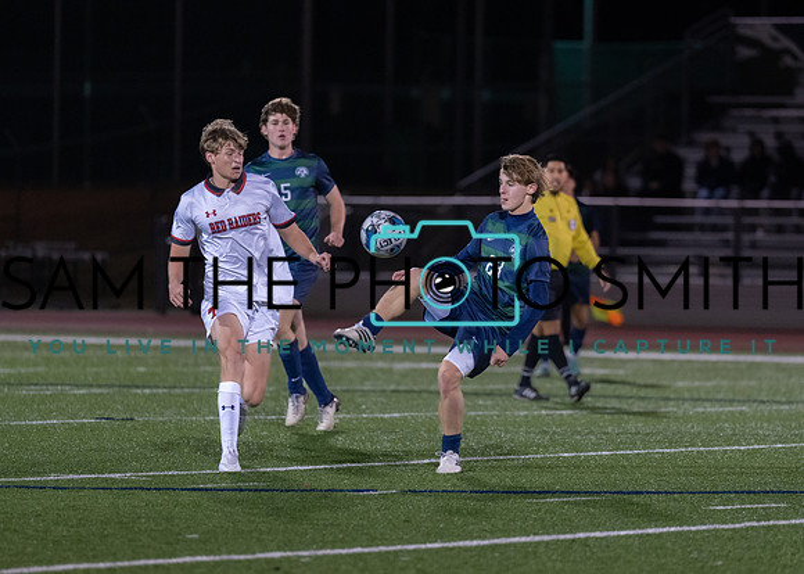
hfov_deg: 6.9
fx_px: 6637
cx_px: 472
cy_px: 286
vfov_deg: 5.0
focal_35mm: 291
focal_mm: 200
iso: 2500
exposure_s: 1/1000
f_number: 2.8
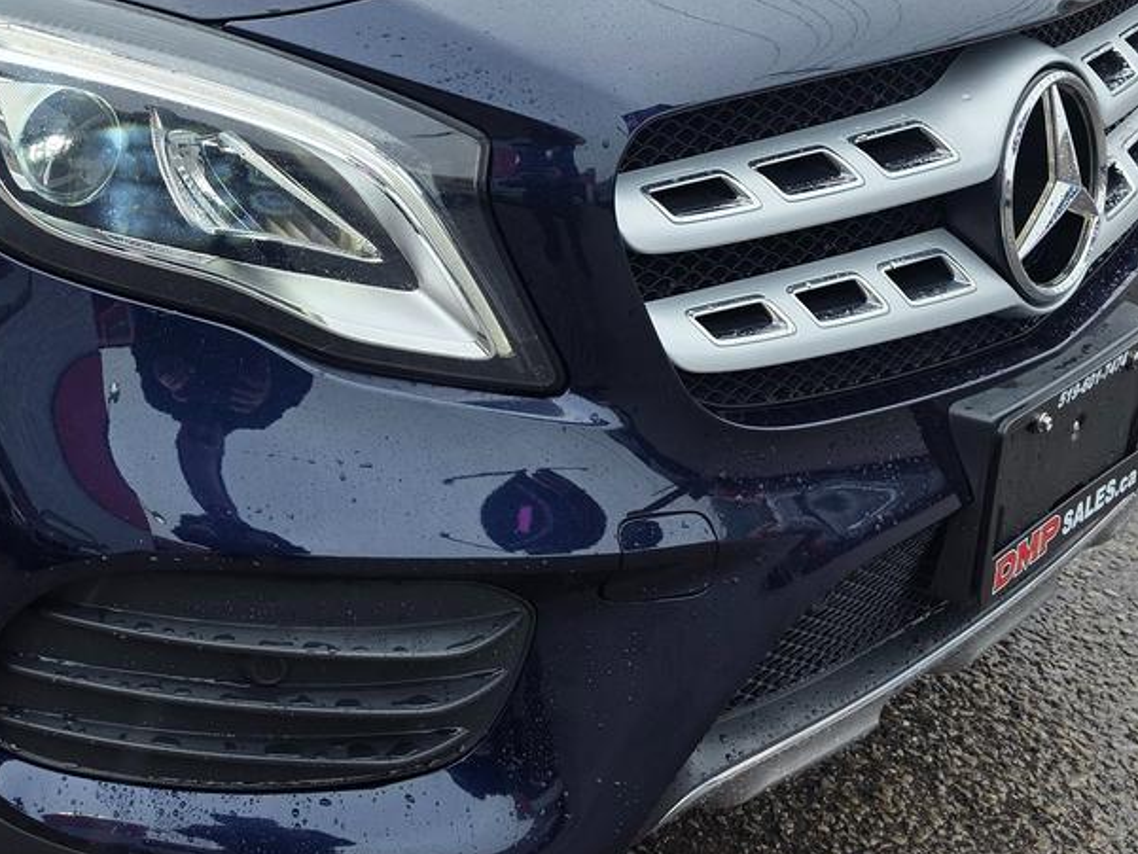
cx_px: 159
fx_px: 1611
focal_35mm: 49
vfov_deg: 28.7
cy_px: 116
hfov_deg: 36.9
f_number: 1.7
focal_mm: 6.3
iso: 12
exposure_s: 1/200
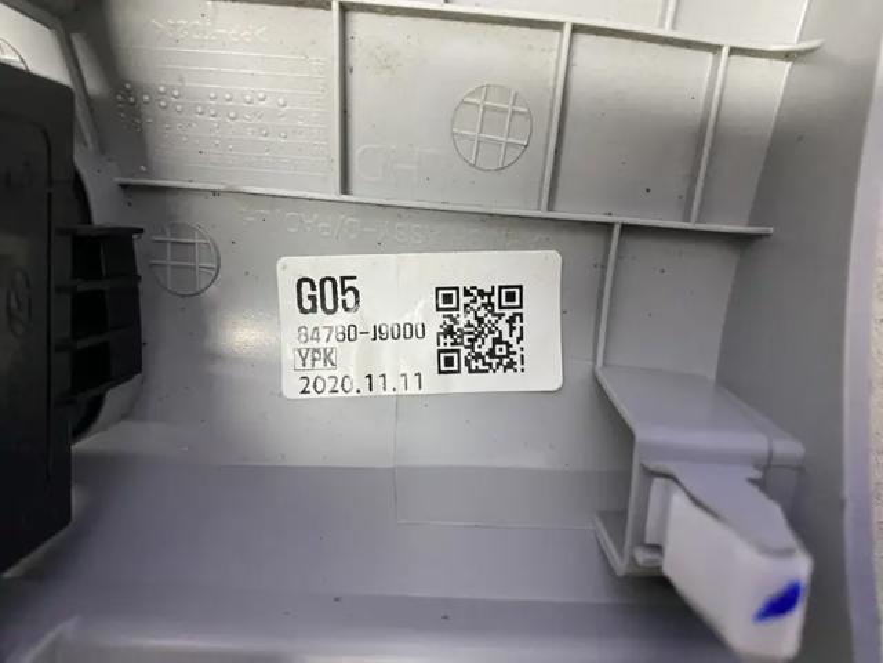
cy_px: 332
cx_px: 442
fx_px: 638
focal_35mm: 25
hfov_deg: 69.4
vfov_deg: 54.9
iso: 320
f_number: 1.8
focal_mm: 4.25
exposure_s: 1/50
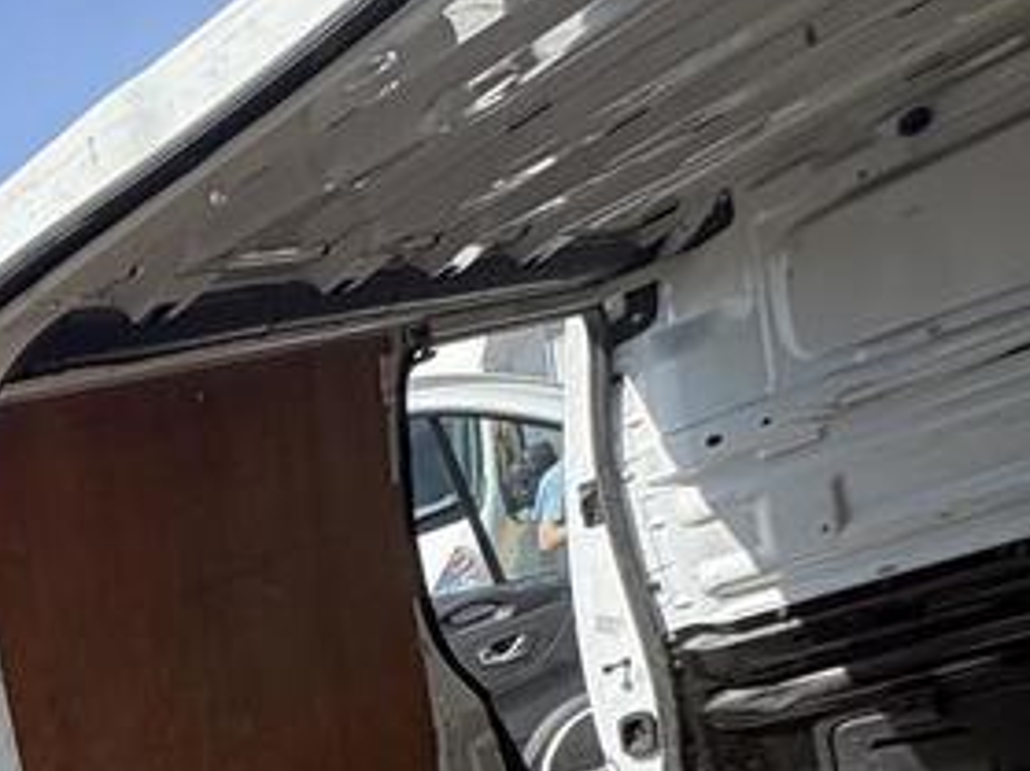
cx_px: -447
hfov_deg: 29.4
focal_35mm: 45
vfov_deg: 24.1
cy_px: 1199
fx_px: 1338
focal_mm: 2.22
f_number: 2.2
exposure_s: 1/605
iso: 64
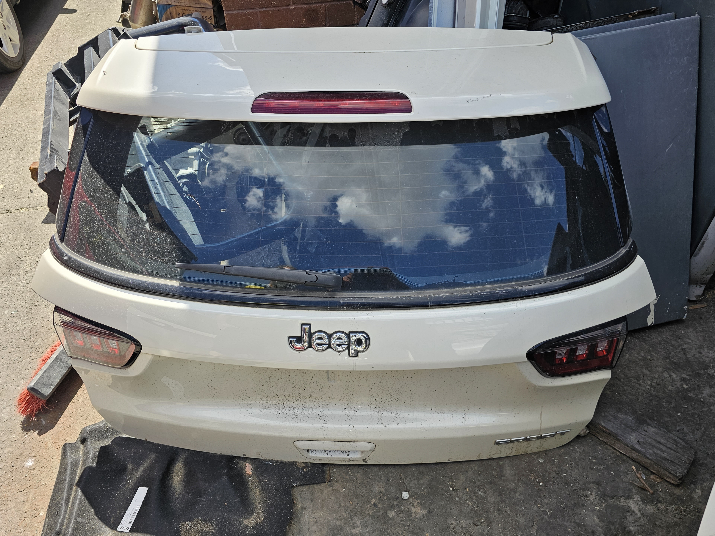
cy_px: 276
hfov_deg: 71.6
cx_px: 355
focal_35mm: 24
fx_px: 496
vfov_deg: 56.8
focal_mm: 6.3
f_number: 1.7
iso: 32
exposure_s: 1/719
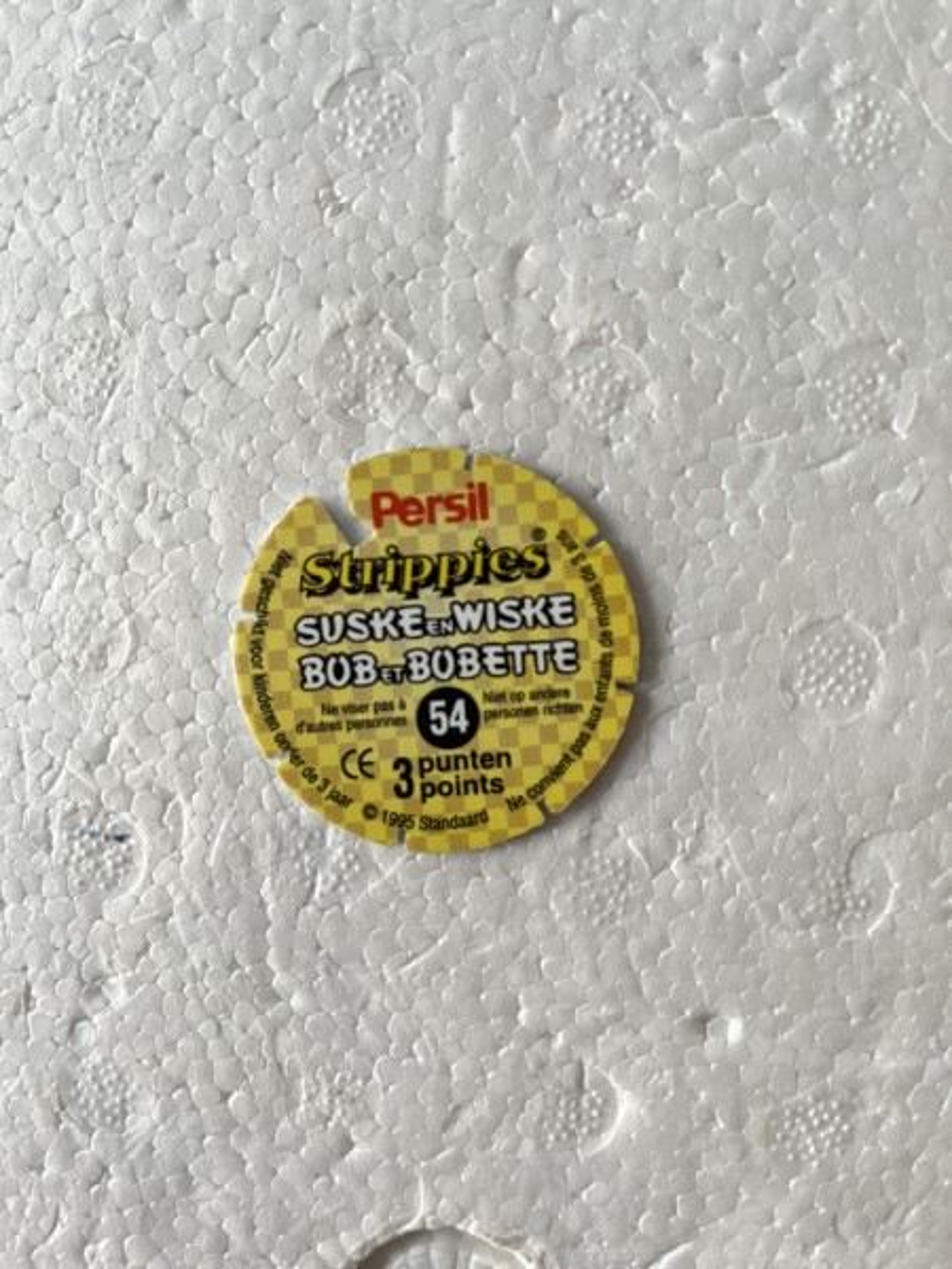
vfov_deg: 67.3
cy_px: 634
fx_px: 953
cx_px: 476
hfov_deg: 53.1
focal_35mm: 26
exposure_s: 1/60
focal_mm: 5.1
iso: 400
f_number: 1.6
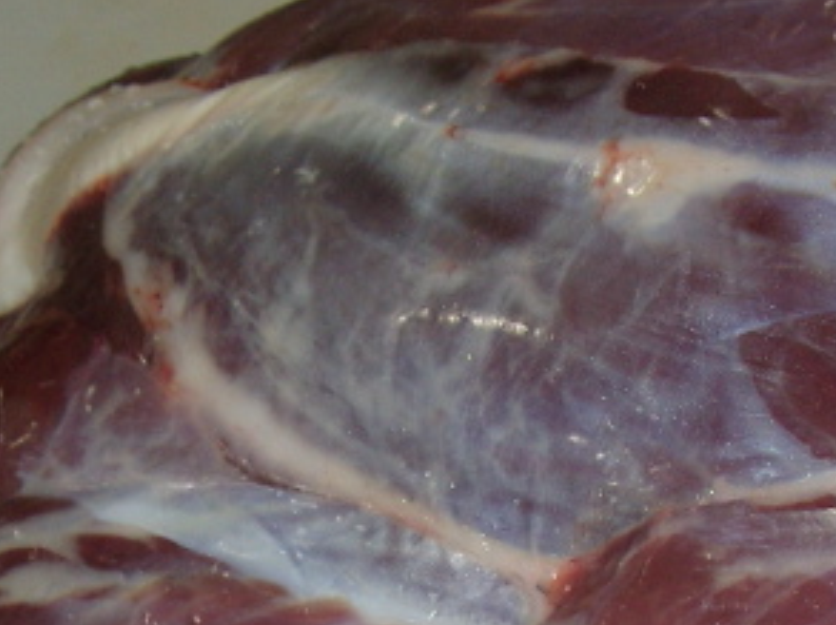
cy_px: 882
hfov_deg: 14.6
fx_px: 3208
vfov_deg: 10.8
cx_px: 847
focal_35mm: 133
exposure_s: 1/40
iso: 80
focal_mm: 7.8
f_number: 2.8
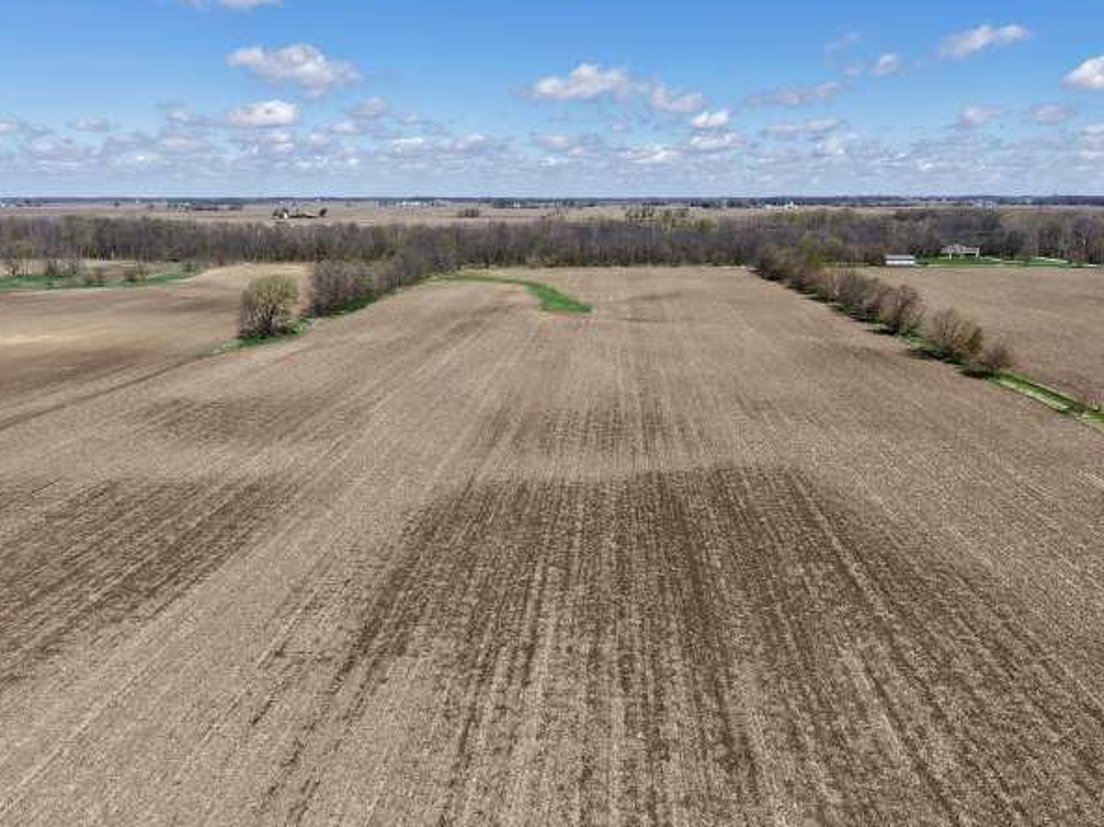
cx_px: 578
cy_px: 414
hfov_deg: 65.3
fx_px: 861
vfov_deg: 51.3
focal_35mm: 27
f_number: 1.8
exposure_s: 1/4000
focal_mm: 8.67
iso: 100
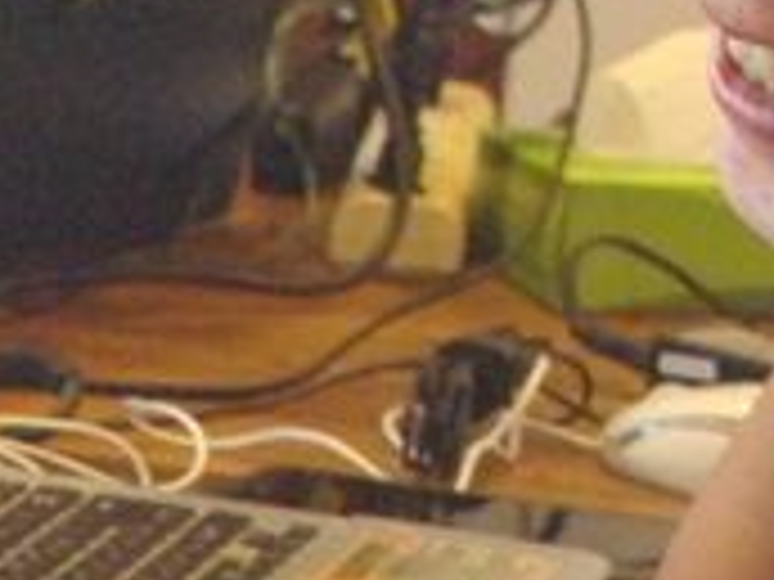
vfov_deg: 5.6
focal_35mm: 262
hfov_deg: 7.3
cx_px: -770
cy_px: 1095
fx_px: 5858
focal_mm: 26.25
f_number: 6.3
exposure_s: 1/100
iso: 1600
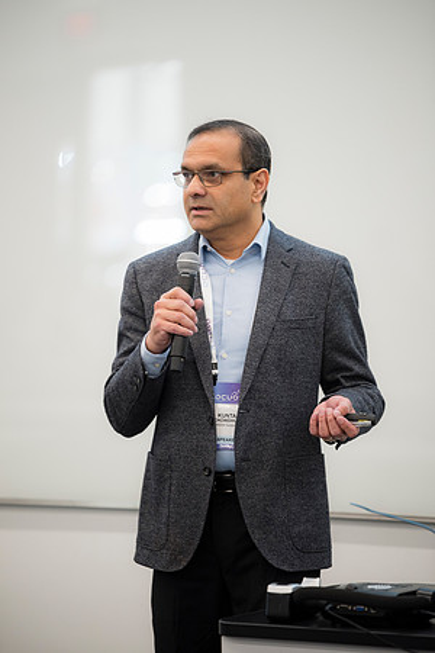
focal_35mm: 200
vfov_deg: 10.3
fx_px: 3625
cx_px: 218
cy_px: 326
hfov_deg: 6.9
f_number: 2.8
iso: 1000
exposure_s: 1/160
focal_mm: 200
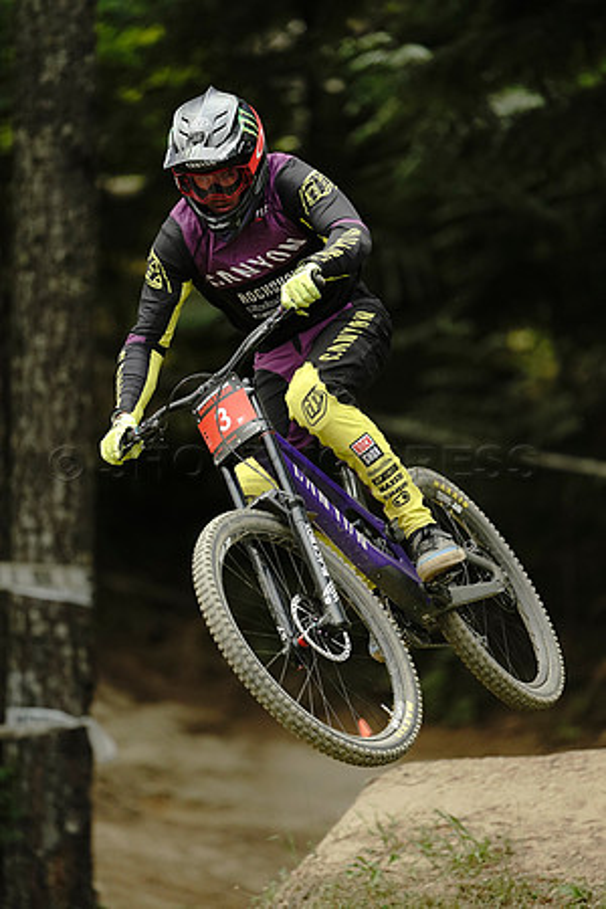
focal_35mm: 600
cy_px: 454
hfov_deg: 2.3
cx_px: 303
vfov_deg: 3.4
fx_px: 15149
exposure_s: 1/1600
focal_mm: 600
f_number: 4
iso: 2000
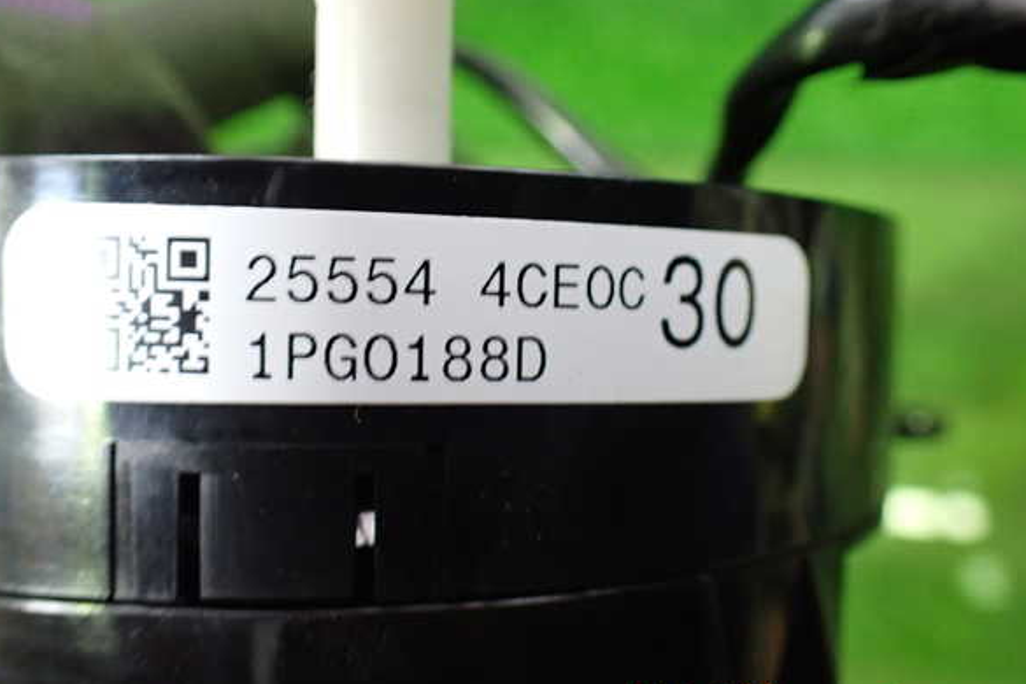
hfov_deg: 58.7
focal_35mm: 32
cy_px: 331
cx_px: 505
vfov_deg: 41.1
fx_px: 912
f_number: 2.3
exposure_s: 1/30
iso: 800
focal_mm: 5.4
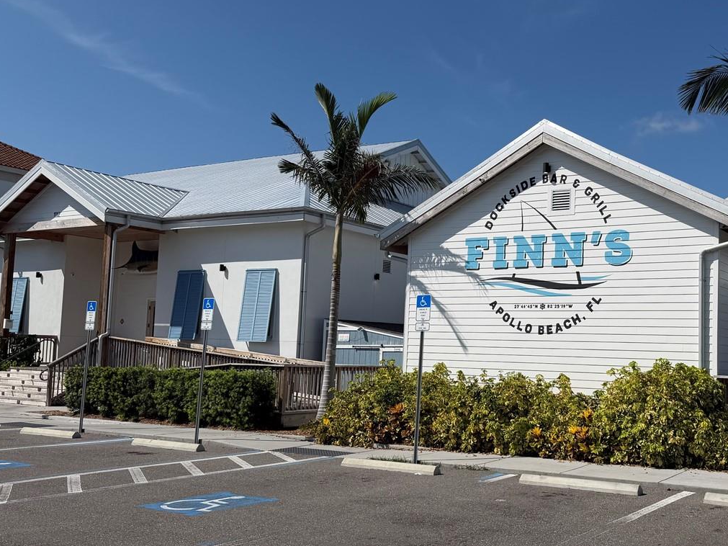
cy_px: 297
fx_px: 799
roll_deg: -1.1
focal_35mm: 38
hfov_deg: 47.1
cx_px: 549
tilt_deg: +4.0
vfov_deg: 37.7
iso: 80
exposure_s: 1/9091
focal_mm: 6.76
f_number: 1.78
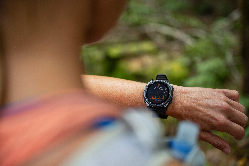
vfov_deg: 23.8
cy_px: 83
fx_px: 394
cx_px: 124
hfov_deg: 35.1
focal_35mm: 57
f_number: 2.8
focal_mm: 57
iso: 800
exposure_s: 1/640
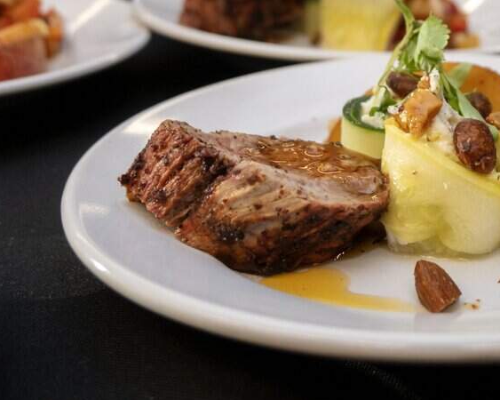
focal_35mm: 62
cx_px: 401
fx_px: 917
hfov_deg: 29.8
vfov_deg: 24.0
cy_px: 56
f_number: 4.5
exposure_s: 1/80
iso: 400
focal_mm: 21
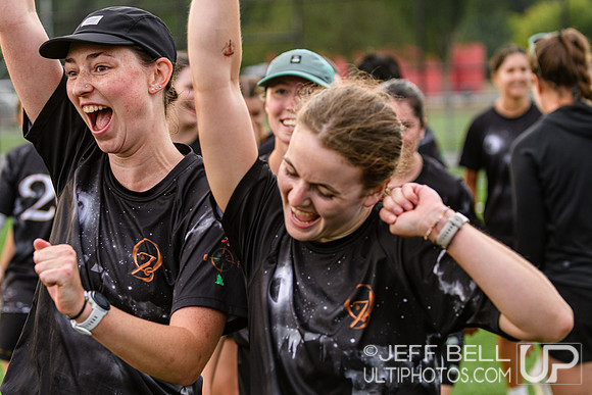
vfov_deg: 13.0
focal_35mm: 105
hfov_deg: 19.5
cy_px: 198
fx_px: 1727
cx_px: 296
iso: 250
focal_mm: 70
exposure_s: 1/1250
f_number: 3.2
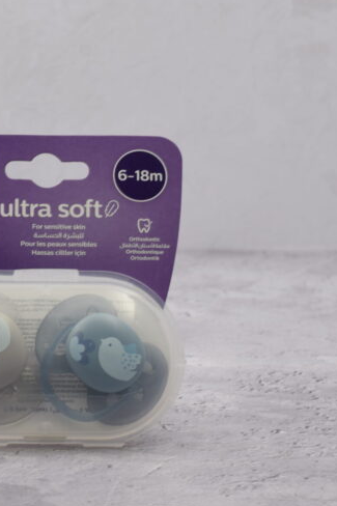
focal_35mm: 123
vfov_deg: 16.7
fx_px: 1728
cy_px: 246
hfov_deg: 11.1
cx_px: 69
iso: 100
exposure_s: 1/13
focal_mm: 50
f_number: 8
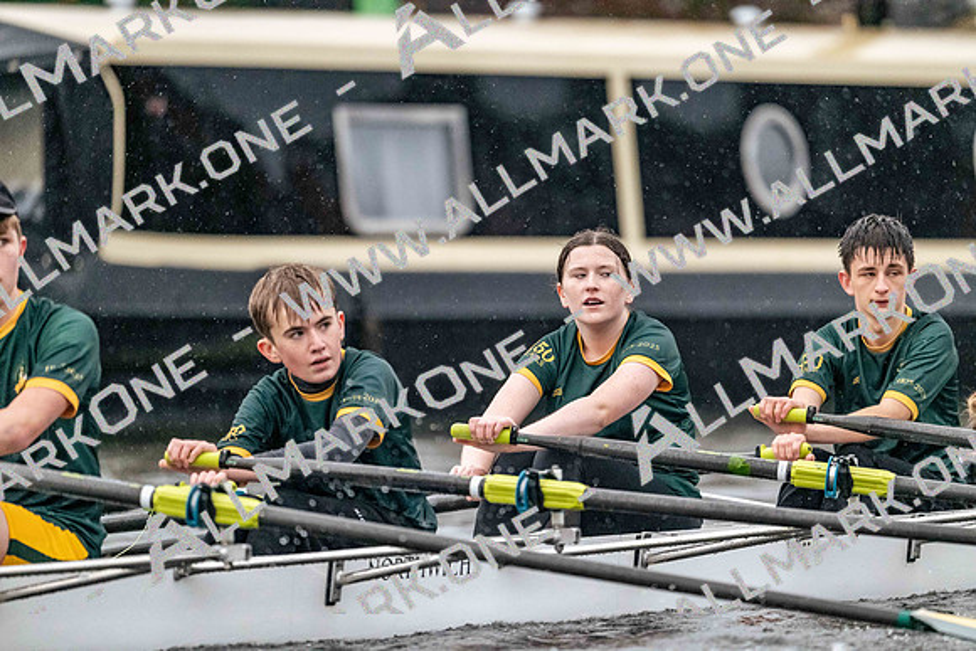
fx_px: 10846
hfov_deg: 5.2
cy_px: 326
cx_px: 488
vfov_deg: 3.4
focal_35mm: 400
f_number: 4.5
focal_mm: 400
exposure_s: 1/2000
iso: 9000
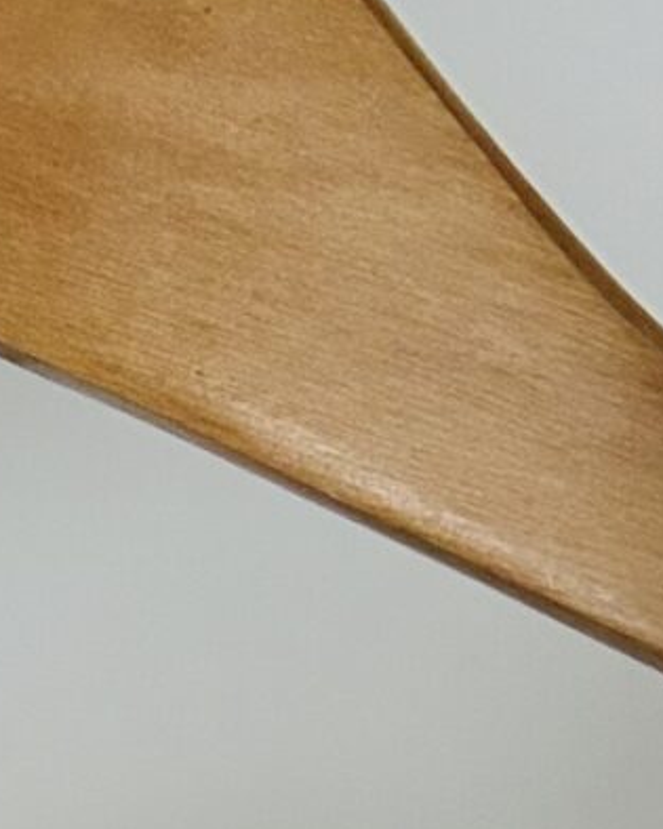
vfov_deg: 13.2
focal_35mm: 132
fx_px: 3239
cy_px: 1496
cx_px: -200
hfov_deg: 11.4
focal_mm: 5.7
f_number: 1.5
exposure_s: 1/53
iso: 500
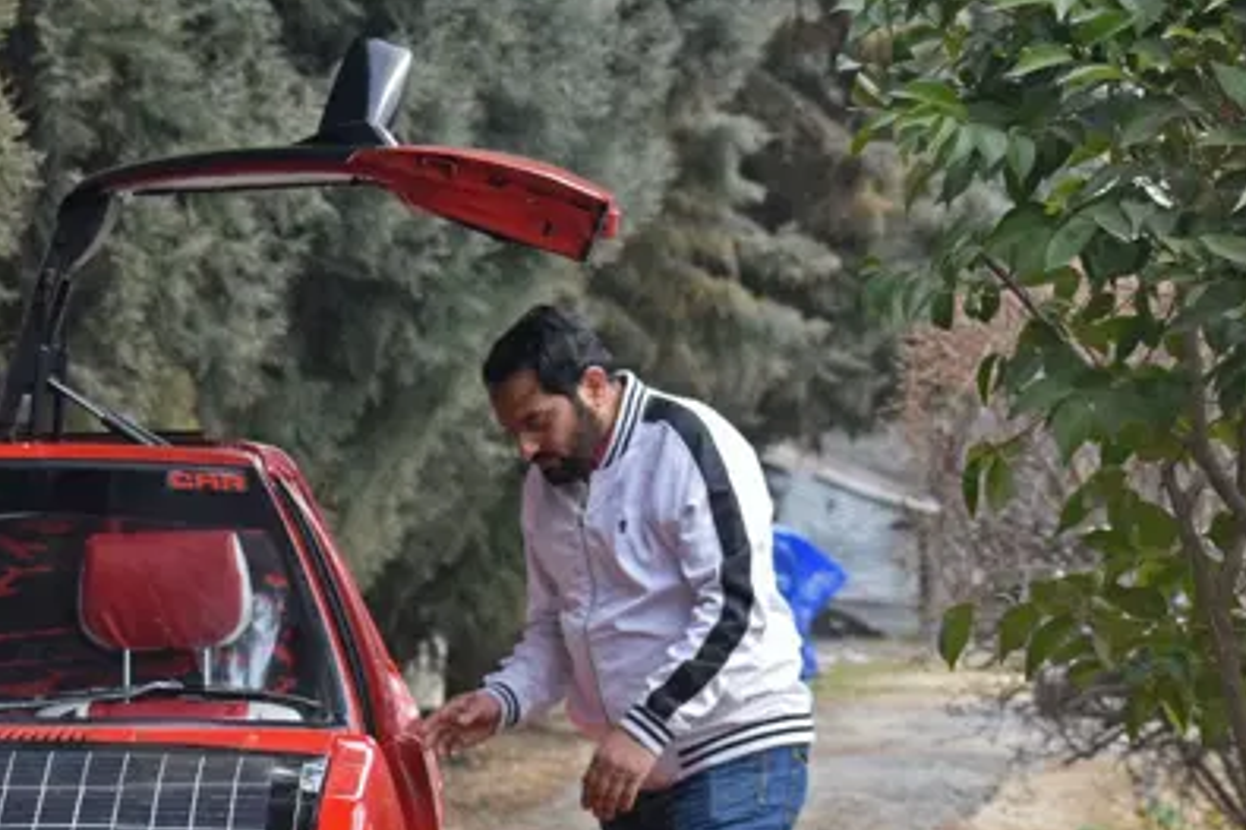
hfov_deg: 8.7
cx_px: -16
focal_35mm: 234
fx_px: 8095
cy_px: 663
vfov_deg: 5.9
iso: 500
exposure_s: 1/500
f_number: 5.6
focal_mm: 70
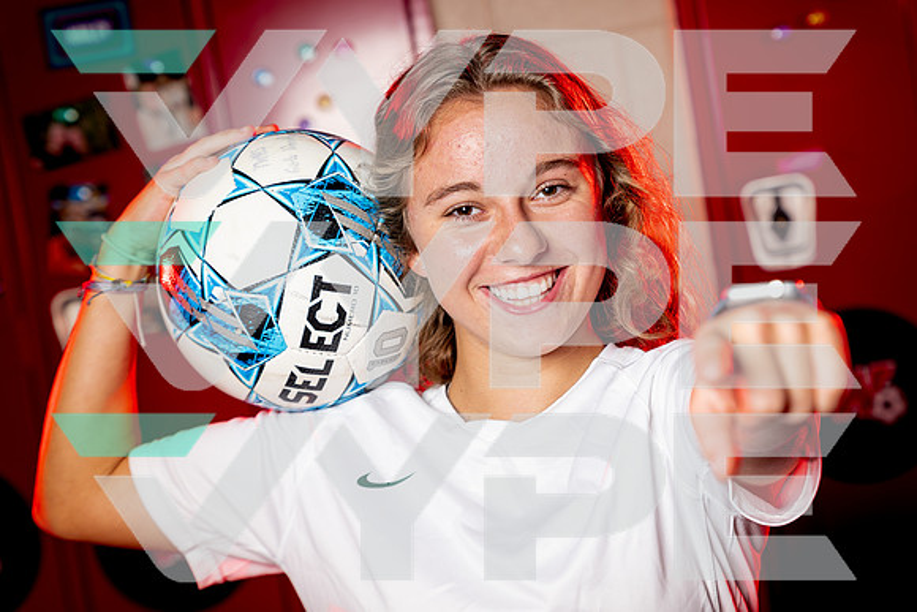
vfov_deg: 17.3
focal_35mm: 79
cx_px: 449
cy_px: 313
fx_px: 2016
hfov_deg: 25.6
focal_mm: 70
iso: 160
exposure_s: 1/250
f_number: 4.5
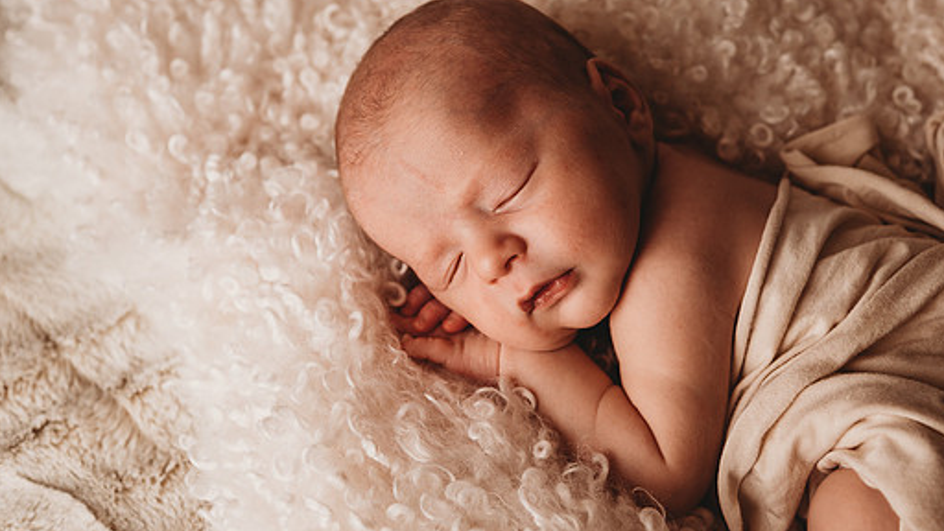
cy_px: 226
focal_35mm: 57
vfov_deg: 21.1
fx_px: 1427
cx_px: 513
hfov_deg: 36.6
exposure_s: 1/160
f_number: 4
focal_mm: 48
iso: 100
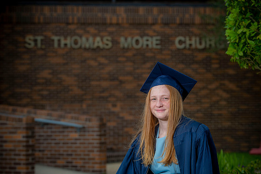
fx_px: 776
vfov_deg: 12.8
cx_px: 137
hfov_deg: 19.1
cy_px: 94
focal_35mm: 107
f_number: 5
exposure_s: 1/250
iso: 80
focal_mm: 98
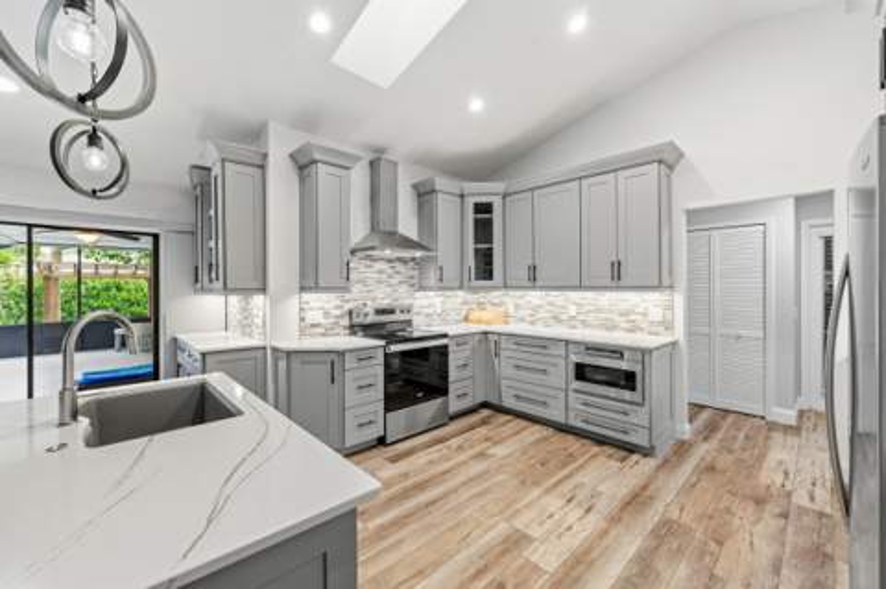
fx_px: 344
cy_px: 294
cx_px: 443
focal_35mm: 14
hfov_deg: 104.3
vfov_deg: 81.1
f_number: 9
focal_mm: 14
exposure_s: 1.3
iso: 250
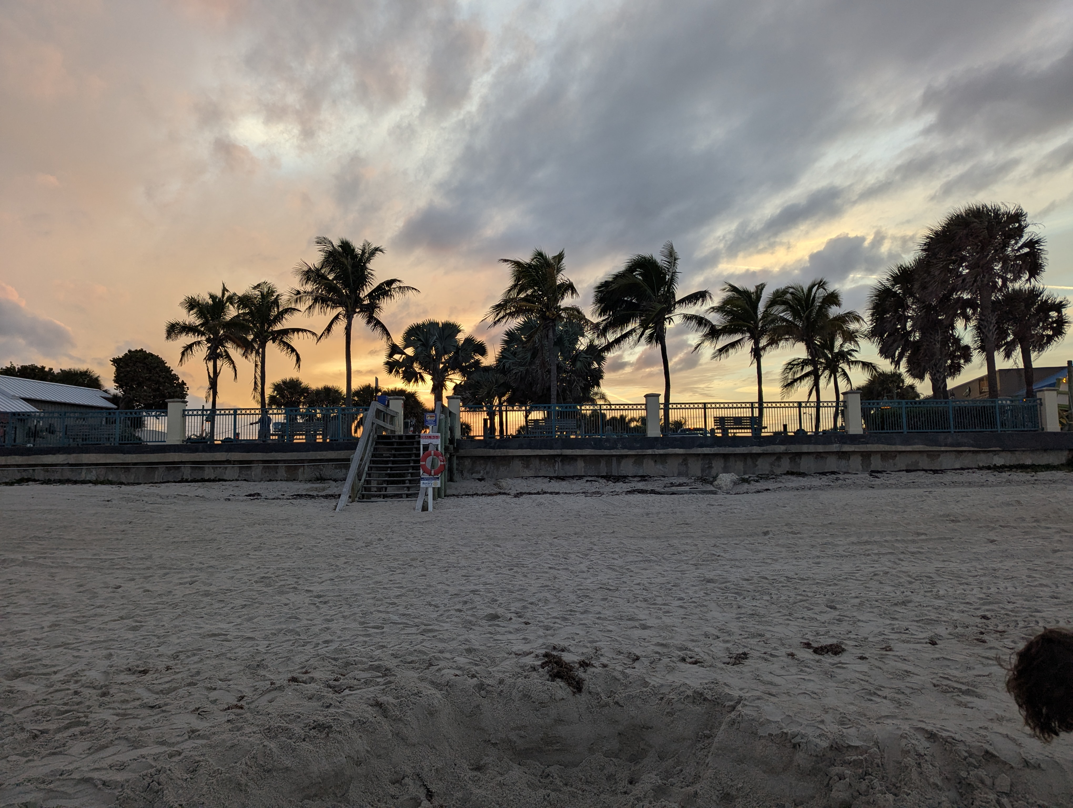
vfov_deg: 56.9
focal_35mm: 24
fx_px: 745
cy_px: 404
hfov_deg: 71.5
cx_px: 536
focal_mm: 6.81
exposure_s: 1/300
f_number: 1.85
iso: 46
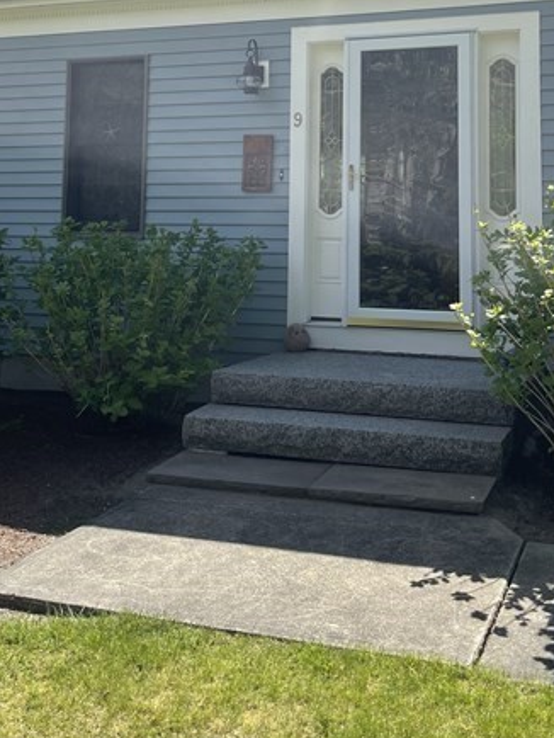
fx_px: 981
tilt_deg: +6.1
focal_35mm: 46
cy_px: 105
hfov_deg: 31.5
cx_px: 325
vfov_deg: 38.9
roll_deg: -0.6
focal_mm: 5.1
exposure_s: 1/2924
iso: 32
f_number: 1.6
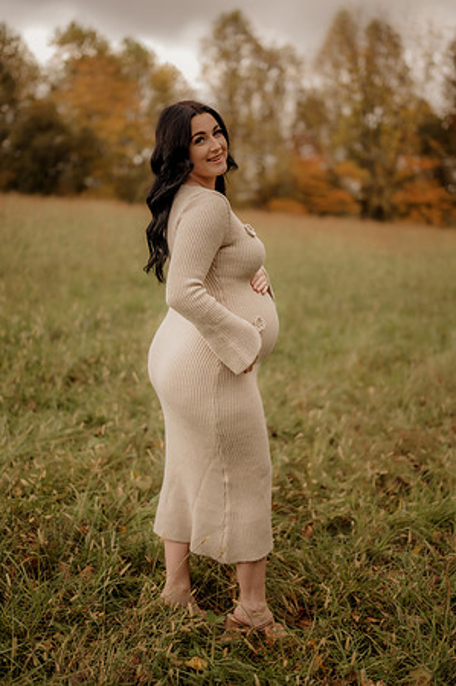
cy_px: 343
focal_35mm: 50
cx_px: 228
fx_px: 952
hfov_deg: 26.9
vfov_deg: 39.6
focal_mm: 50
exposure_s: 1/320
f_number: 1.8
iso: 200
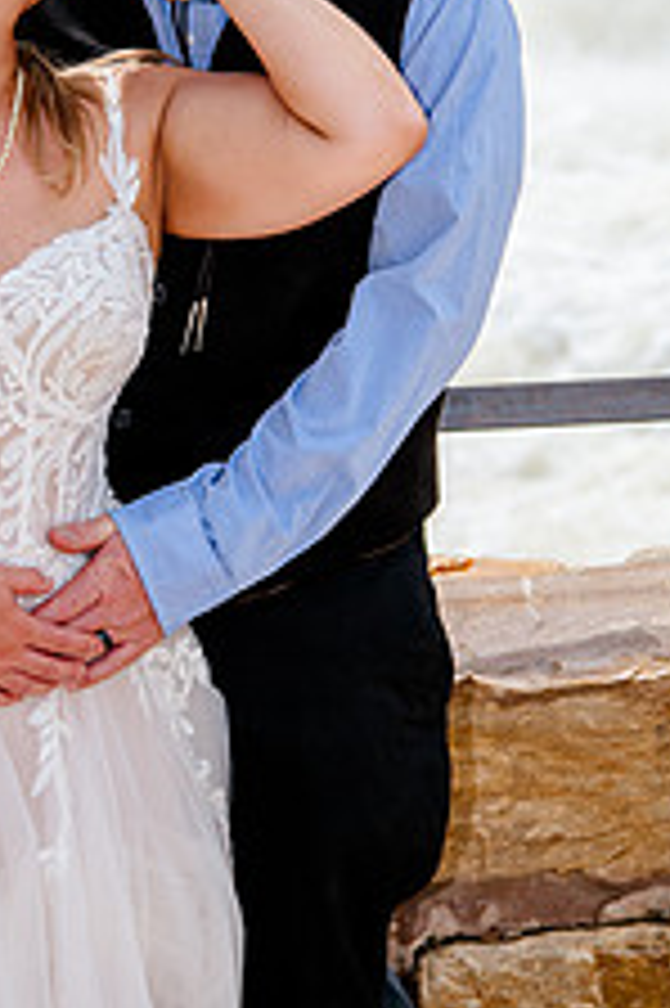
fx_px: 4222
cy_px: 117
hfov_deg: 9.0
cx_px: 74
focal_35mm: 151
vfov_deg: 13.5
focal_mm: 75
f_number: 5
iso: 250
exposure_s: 1/640
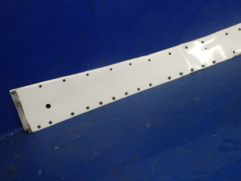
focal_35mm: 39
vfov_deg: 36.8
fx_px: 272
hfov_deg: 46.9
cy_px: 83
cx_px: 164
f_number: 3.9
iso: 250
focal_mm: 5
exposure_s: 1/30
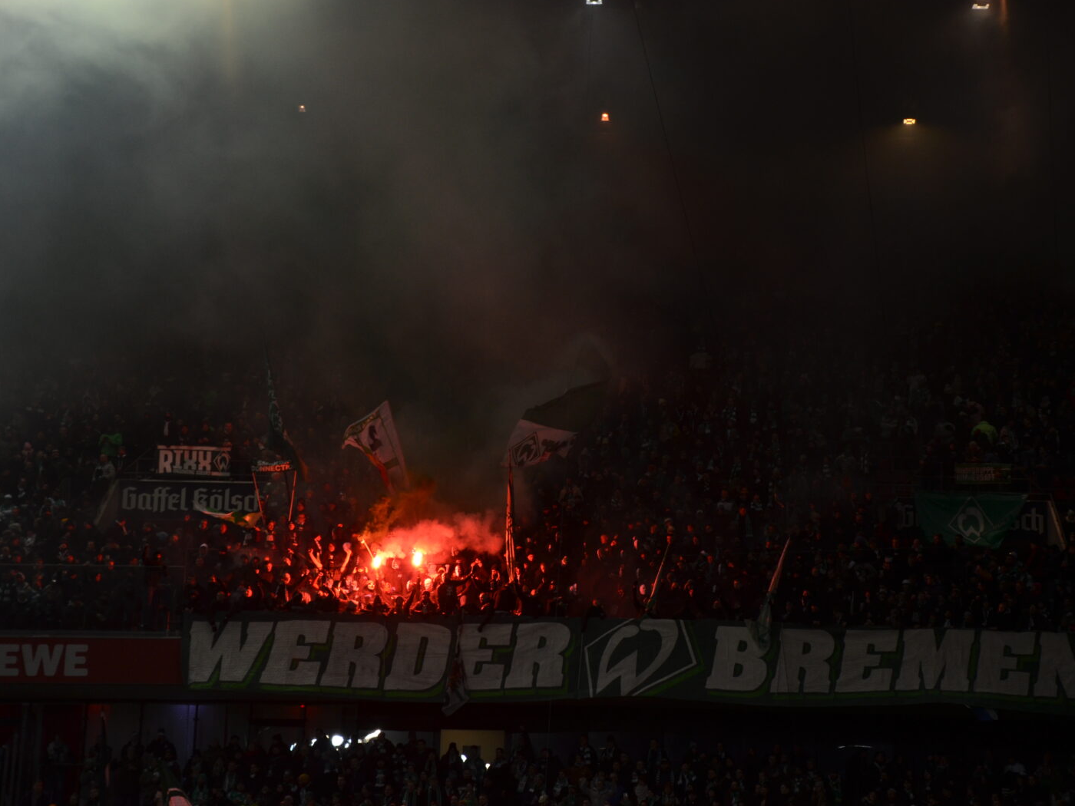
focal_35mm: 102
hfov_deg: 19.3
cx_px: 612
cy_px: 402
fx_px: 3168
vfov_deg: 14.5
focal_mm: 62
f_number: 5.3
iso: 400
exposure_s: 1/250
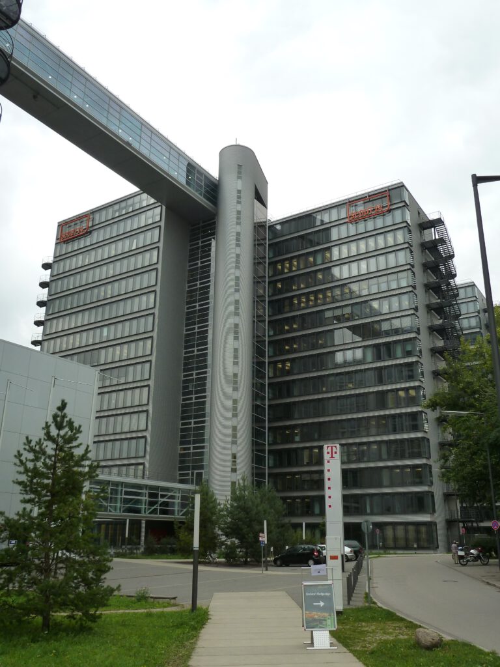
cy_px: 334
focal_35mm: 30
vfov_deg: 60.0
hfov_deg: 46.8
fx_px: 578
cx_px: 250
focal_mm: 5
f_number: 3.4
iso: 125
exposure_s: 1/125
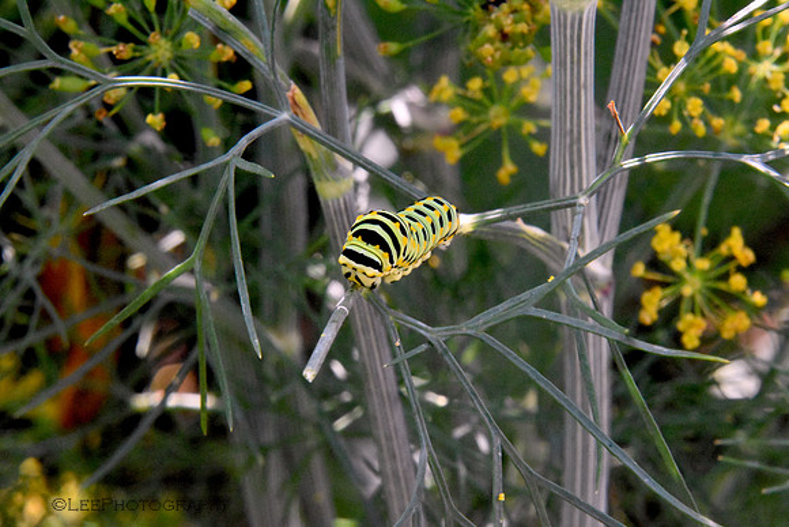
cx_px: 394
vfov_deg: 2.3
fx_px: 13152
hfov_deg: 3.4
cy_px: 264
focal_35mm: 600
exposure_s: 1/250
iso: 10000
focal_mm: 400
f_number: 27
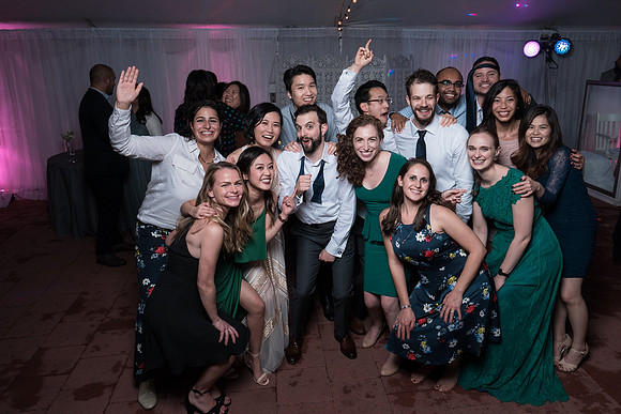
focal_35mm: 27
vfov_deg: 48.3
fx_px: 462
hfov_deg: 67.8
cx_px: 332
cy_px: 192
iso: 2000
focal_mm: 24
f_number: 5.6
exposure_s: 1/200
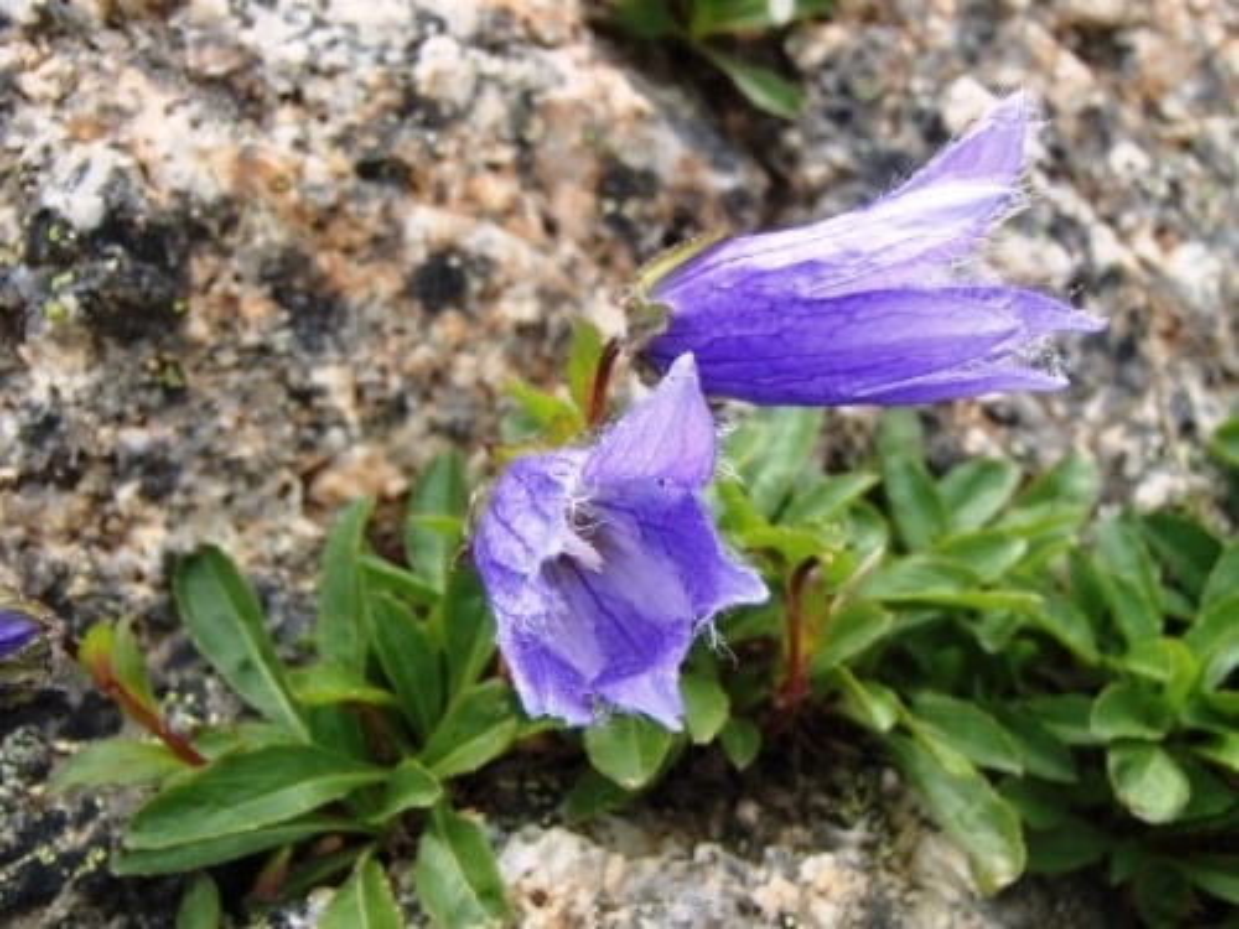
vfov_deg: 38.7
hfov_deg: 50.1
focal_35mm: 37
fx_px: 1324
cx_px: 620
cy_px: 464
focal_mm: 6.64
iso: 100
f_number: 4.7
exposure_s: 1/320
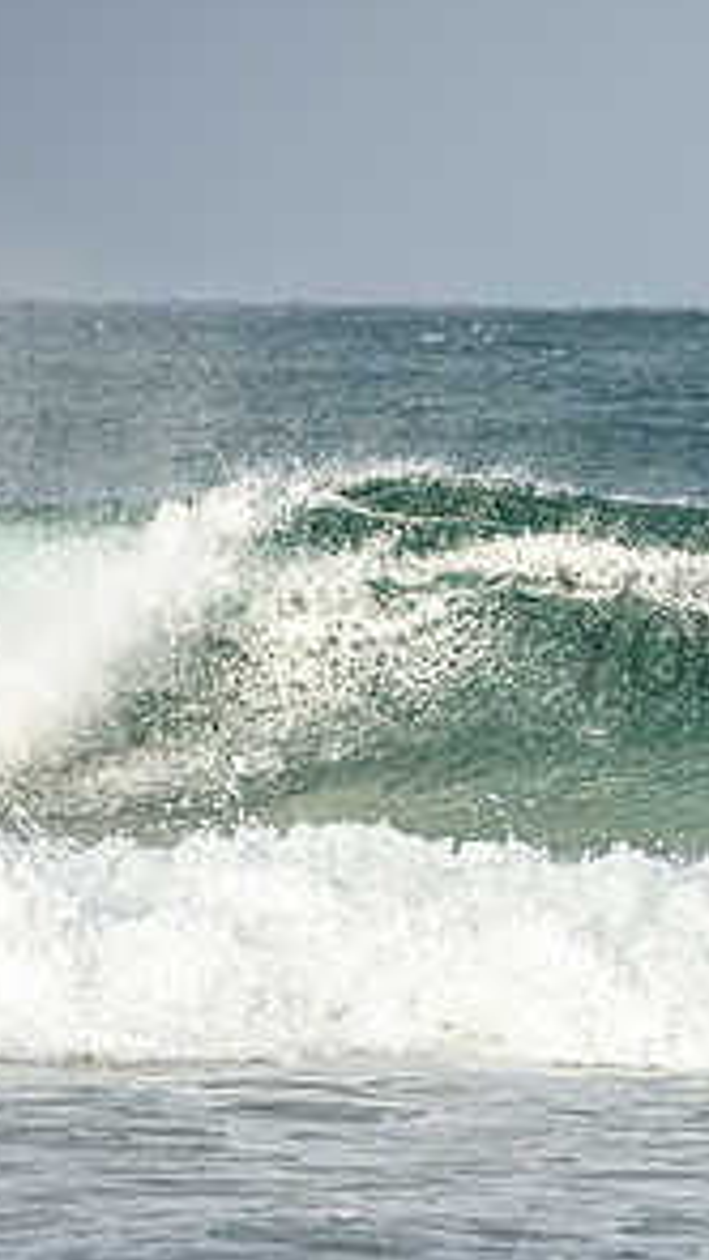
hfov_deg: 2.0
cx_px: 999
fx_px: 20615
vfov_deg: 3.5
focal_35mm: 617
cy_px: 596
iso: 200
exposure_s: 1/1600
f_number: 5.6
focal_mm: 200
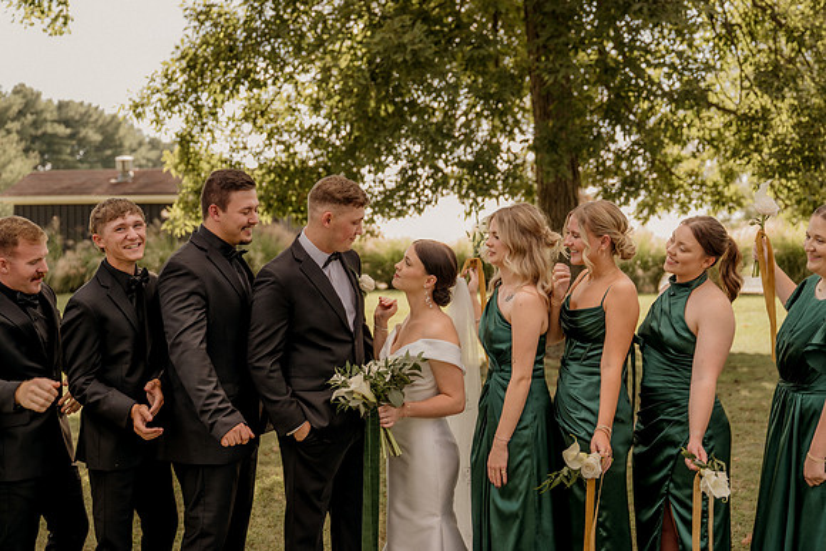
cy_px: 276
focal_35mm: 47
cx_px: 413
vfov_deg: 28.5
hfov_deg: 41.6
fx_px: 1087
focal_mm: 45
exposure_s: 1/640
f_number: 2.8
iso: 250
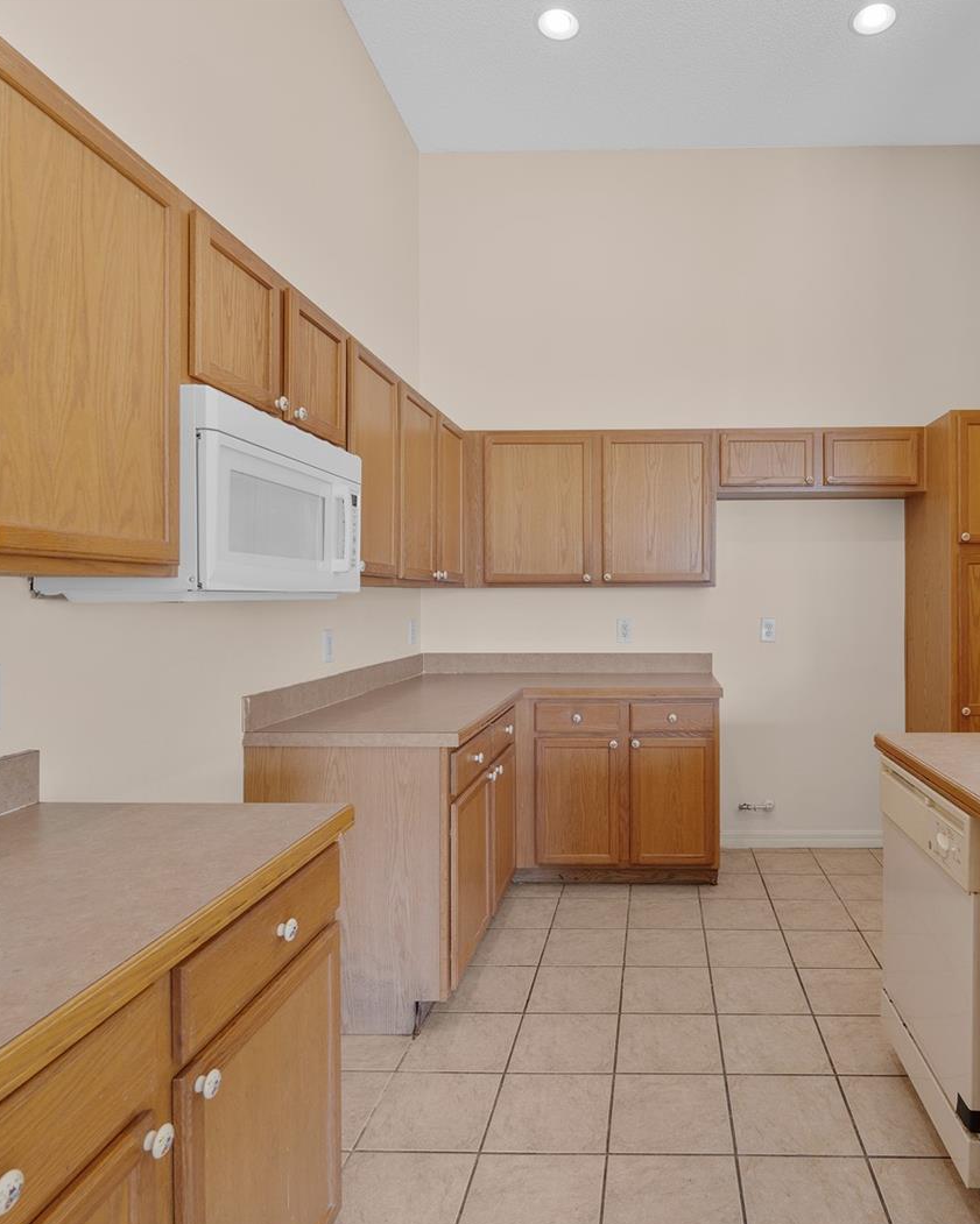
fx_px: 725
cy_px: 613
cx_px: 644
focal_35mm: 20
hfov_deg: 66.5
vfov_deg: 80.4
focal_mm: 14
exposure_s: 1/2.5
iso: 320
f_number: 8
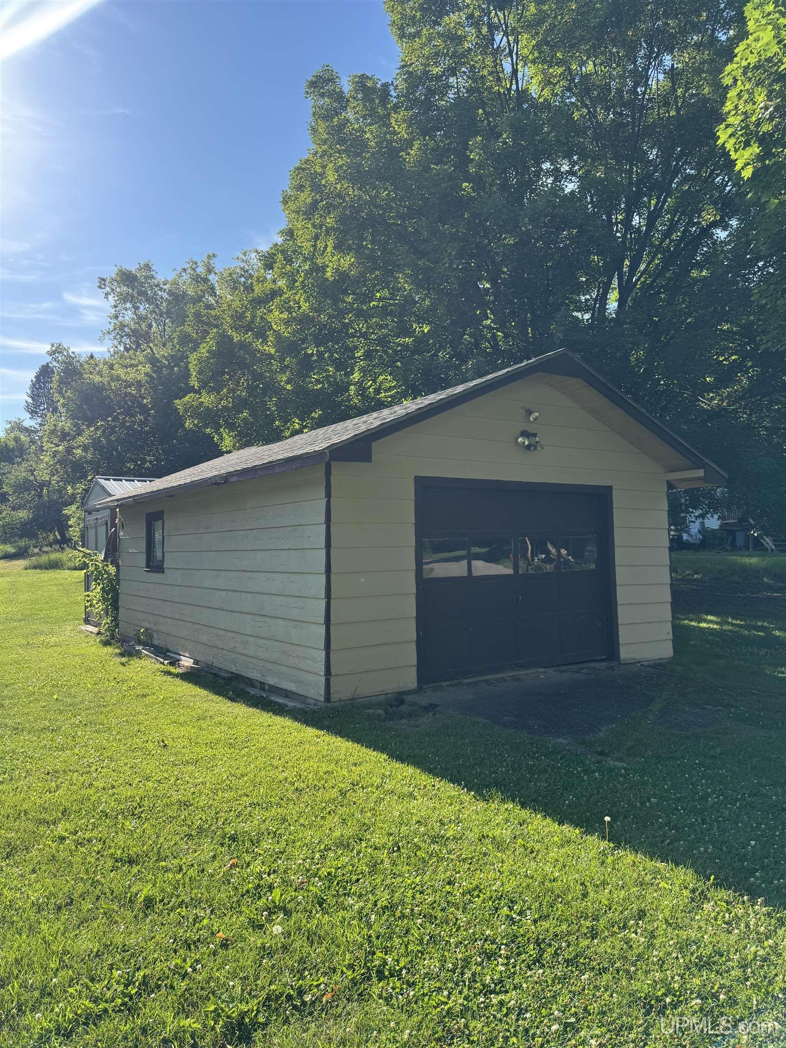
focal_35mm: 24
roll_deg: -0.1
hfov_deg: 56.8
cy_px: 524
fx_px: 727
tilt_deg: +1.2
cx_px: 393
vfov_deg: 71.6
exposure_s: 1/1524
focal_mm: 6.76
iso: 80
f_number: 1.78
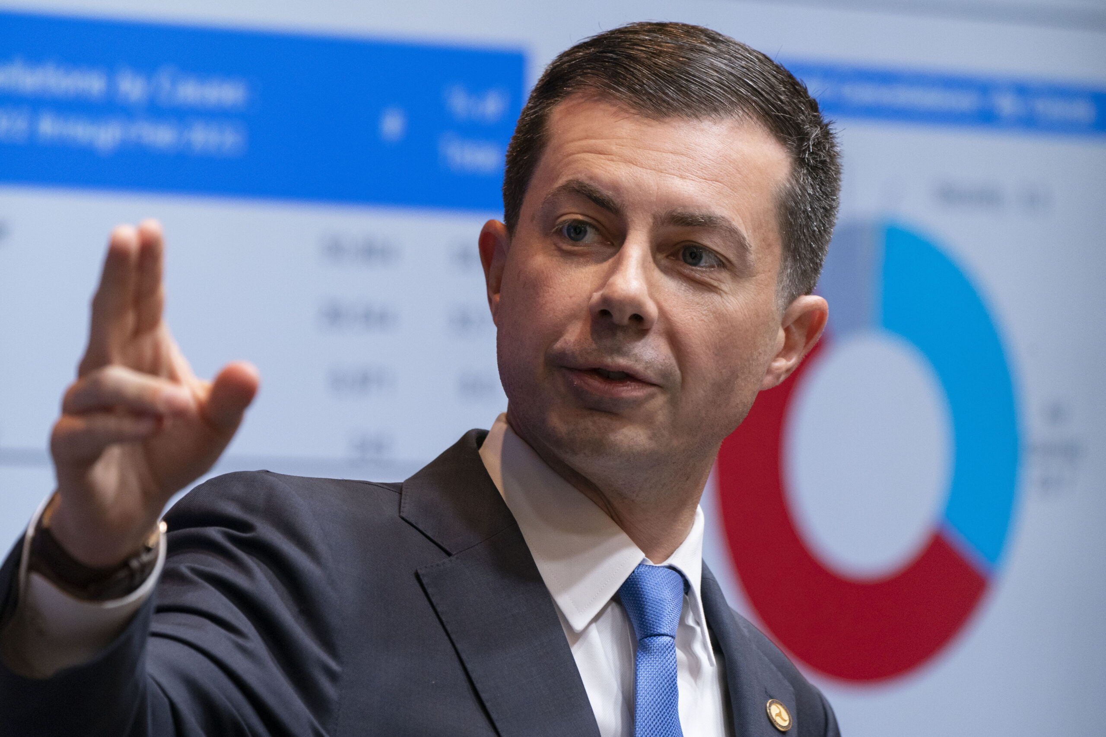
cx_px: 553
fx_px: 9216
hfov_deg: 6.9
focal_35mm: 300
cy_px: 368
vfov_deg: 4.6
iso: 3200
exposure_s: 1/200
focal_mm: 300
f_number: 7.1
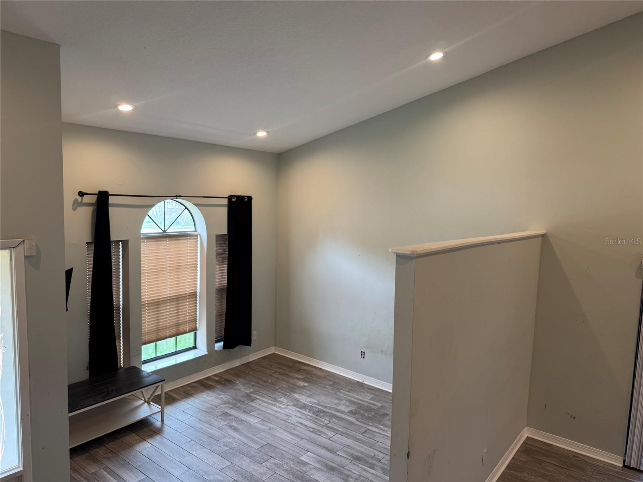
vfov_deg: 56.8
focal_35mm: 24
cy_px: 241
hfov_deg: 71.6
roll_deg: -1.5
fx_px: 446
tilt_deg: -5.6
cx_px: 322
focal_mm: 6.76
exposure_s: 1/60
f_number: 1.78
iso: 125
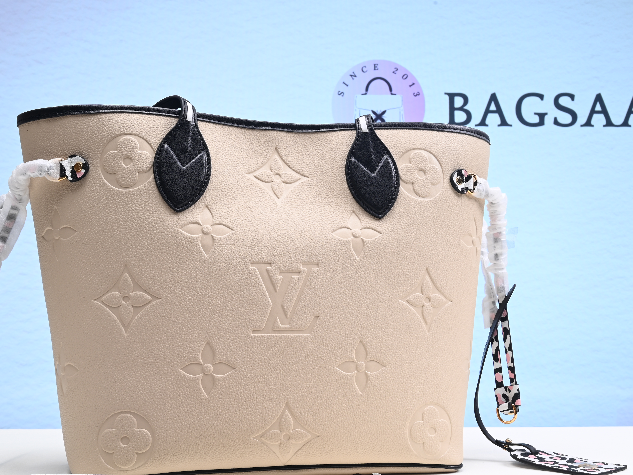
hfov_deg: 40.4
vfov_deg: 30.8
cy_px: 286
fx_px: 859
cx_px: 320
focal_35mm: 47
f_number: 16
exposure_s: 1/2
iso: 100
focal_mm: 36
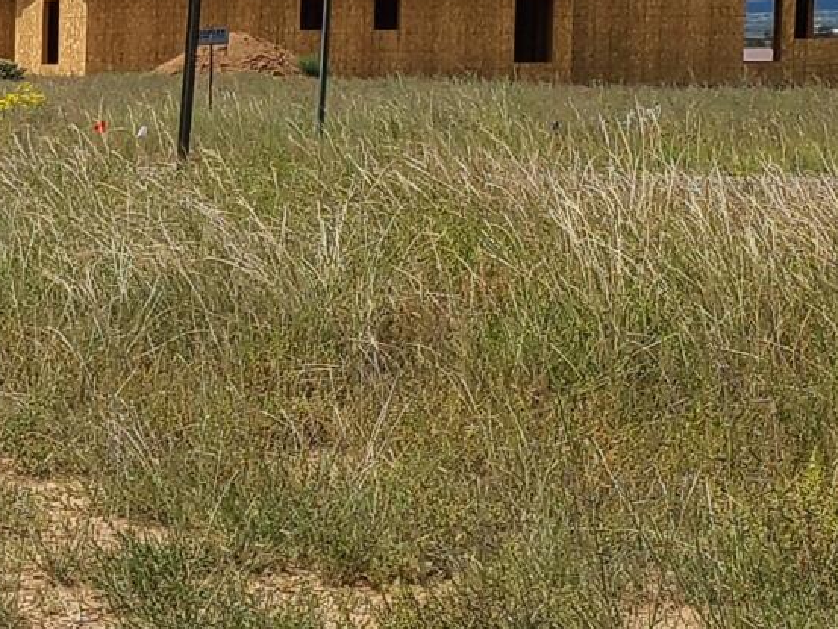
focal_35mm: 141
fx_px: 3414
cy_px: 299
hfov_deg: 11.7
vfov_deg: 10.5
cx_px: -1091
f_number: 1.8
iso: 40
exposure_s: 1/4302
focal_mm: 5.4
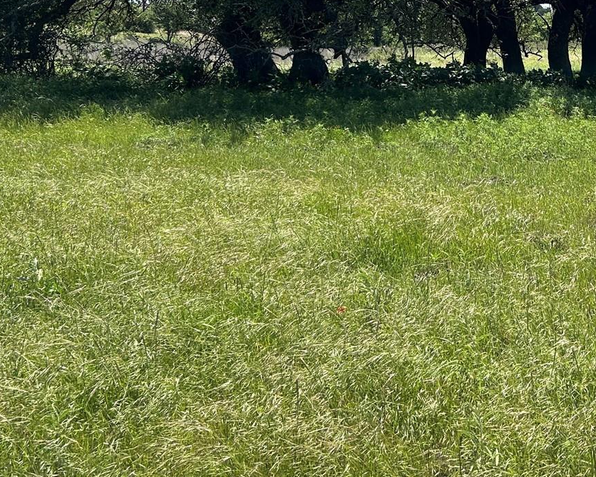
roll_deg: -1.2
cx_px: 469
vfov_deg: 23.9
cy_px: -40
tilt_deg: +2.5
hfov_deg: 30.7
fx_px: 1058
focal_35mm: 60
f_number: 1.5
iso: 50
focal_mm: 5.7
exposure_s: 1/3077
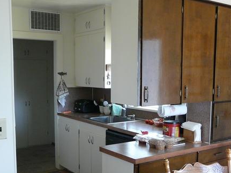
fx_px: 307
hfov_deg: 41.2
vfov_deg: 31.3
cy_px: 111
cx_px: 123
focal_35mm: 46
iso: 200
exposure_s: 1/20
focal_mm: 5.1
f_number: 2.8
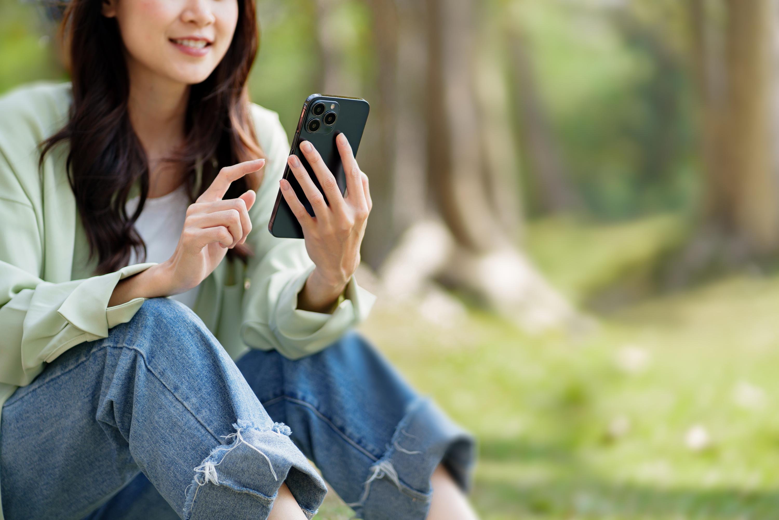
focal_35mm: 85
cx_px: 390
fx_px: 1839
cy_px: 260
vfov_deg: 16.1
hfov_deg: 23.9
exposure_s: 1/1250
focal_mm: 85
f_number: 1.8
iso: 100
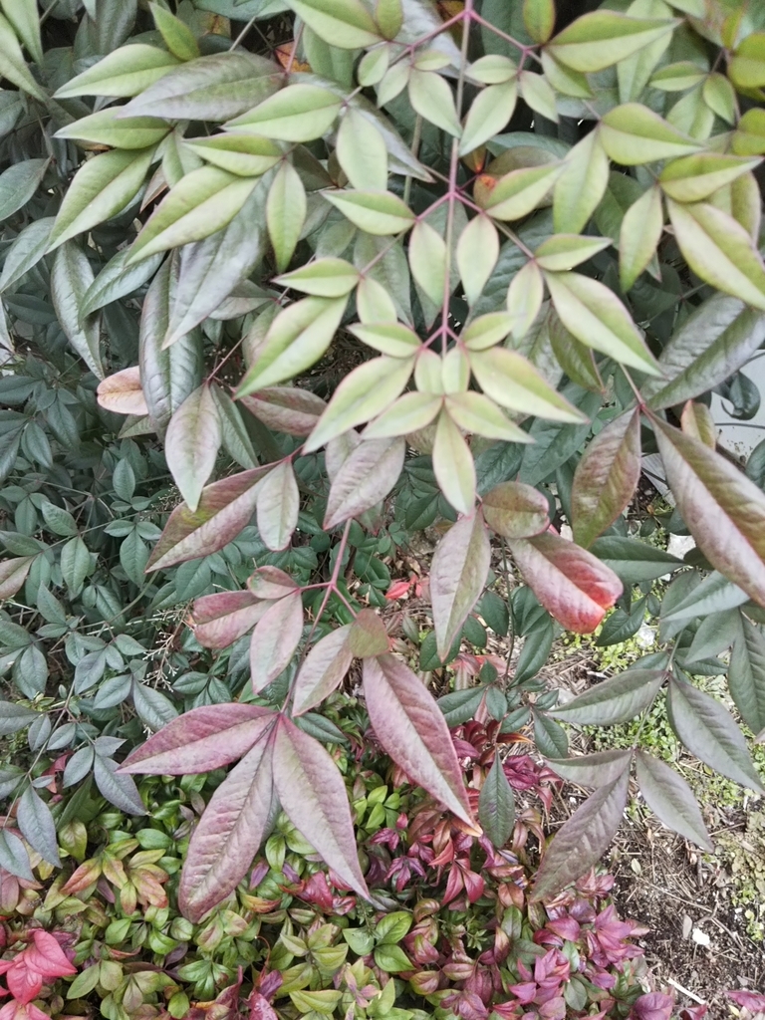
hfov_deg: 46.8
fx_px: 884
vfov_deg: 60.0
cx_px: 382
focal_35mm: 30
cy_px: 510
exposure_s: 1/60
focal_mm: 4
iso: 64
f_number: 2.2
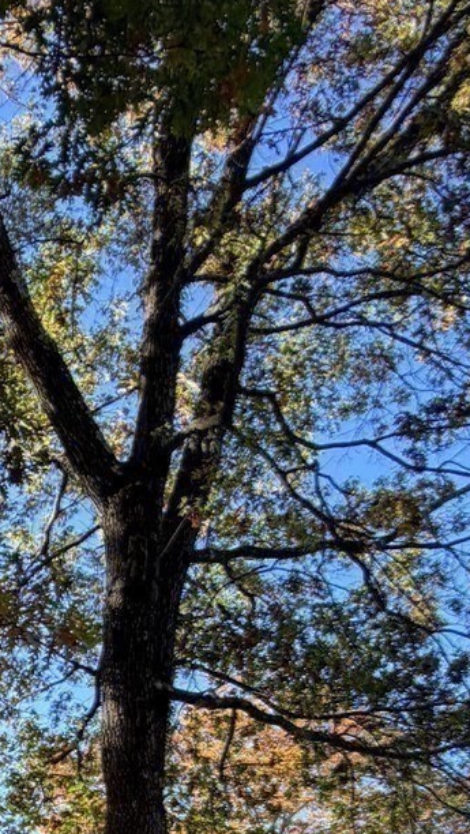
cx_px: -116
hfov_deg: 21.6
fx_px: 1128
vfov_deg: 34.1
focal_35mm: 51
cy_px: 957
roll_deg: -2.1
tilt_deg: +7.5
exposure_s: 1/145
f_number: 2.2
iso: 64
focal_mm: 2.22
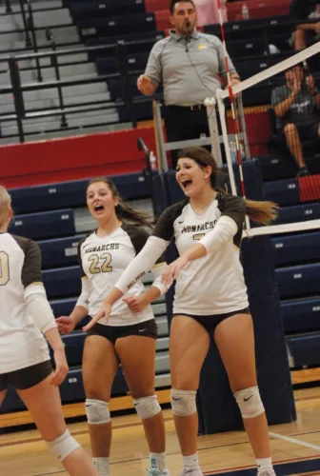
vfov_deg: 13.0
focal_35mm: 158
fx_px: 2088
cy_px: 238
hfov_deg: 8.8
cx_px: 160
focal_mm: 105
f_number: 5
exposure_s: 1/320
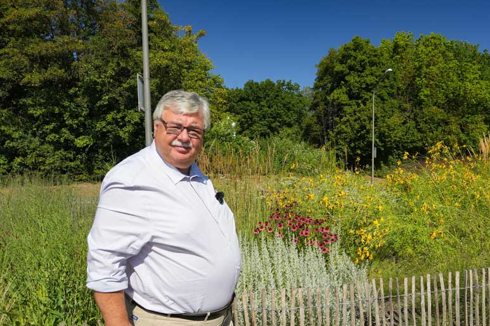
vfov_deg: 50.7
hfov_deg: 70.7
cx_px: 297
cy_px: 204
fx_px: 340
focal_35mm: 25
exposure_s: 1/800
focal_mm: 16
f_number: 5.6
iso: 250
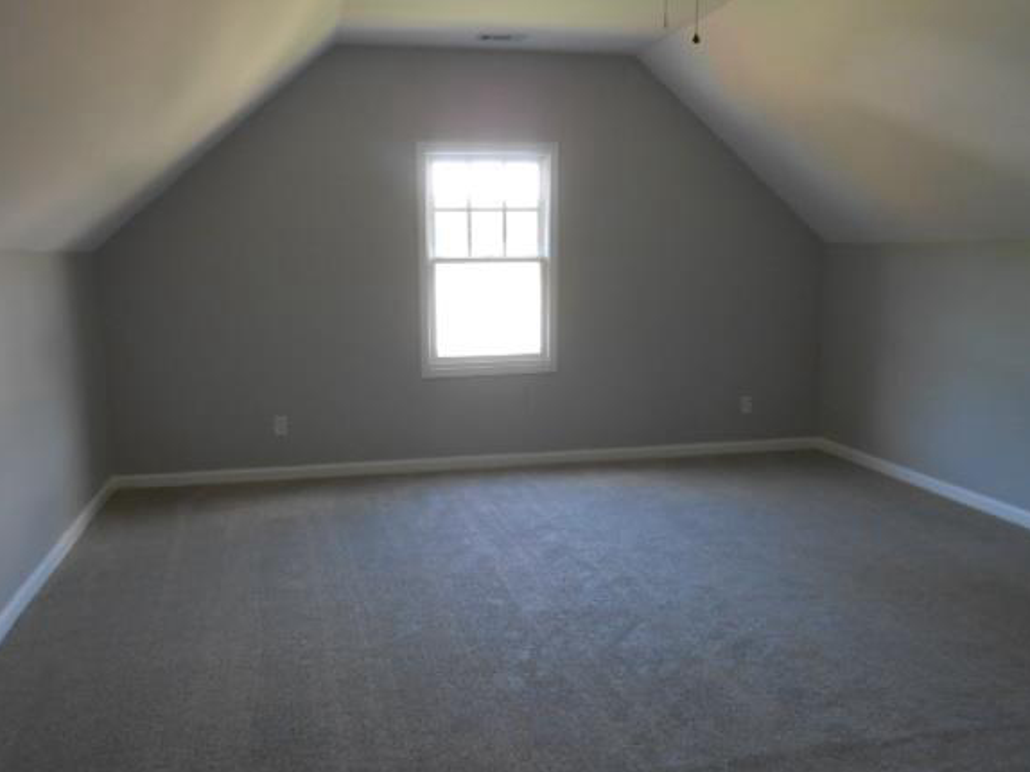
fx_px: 863
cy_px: 400
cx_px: 479
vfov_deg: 48.2
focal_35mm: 29
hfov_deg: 61.6
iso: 250
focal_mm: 4.6
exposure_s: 1/30
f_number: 3.5
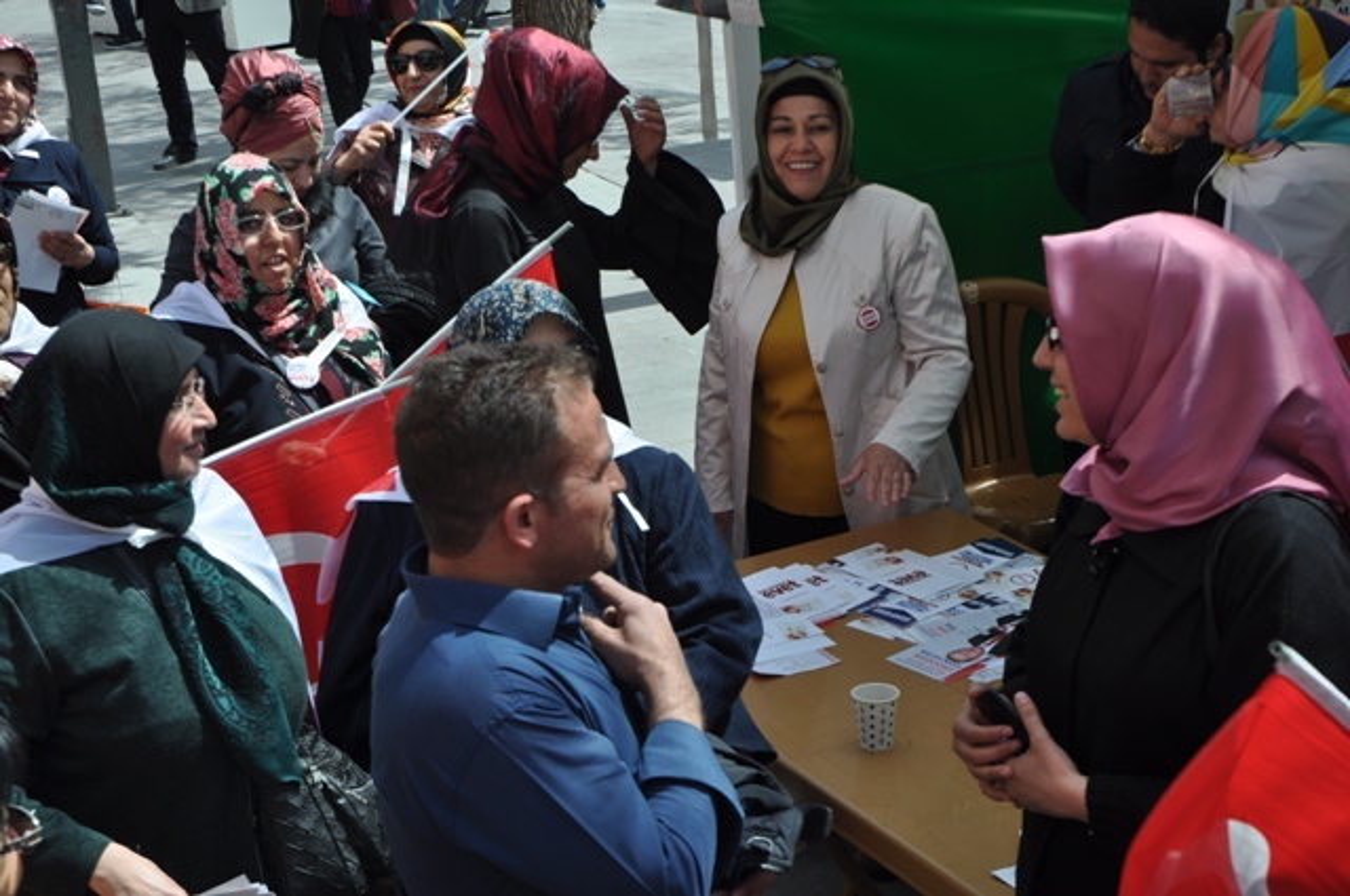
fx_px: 2472
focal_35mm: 66
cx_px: 675
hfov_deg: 30.5
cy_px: 448
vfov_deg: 20.6
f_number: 8
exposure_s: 1/250
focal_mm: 44
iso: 200
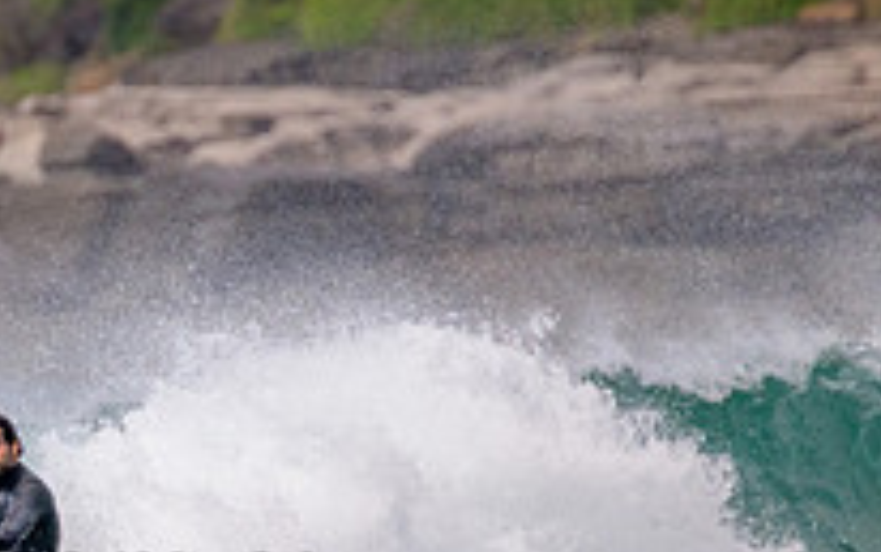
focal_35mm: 2294
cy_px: 537
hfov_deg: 0.9
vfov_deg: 0.6
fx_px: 55109
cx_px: -98
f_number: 11
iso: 1400
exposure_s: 1/2000
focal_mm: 800
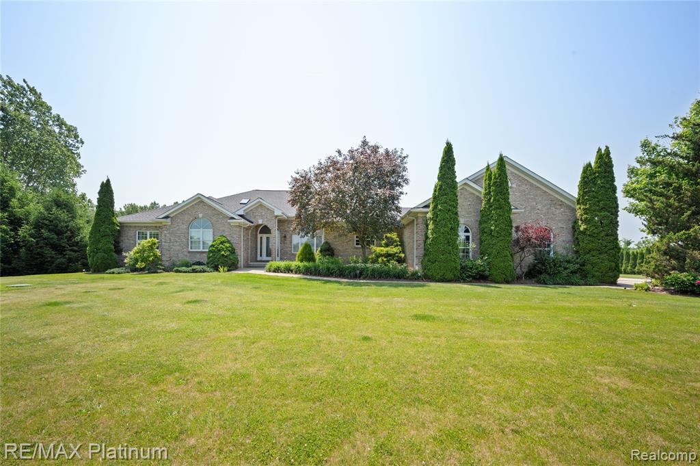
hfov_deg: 104.3
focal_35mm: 14
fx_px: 272
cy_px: 233
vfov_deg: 81.1
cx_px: 350
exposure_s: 1/60
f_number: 11
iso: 100
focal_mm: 14
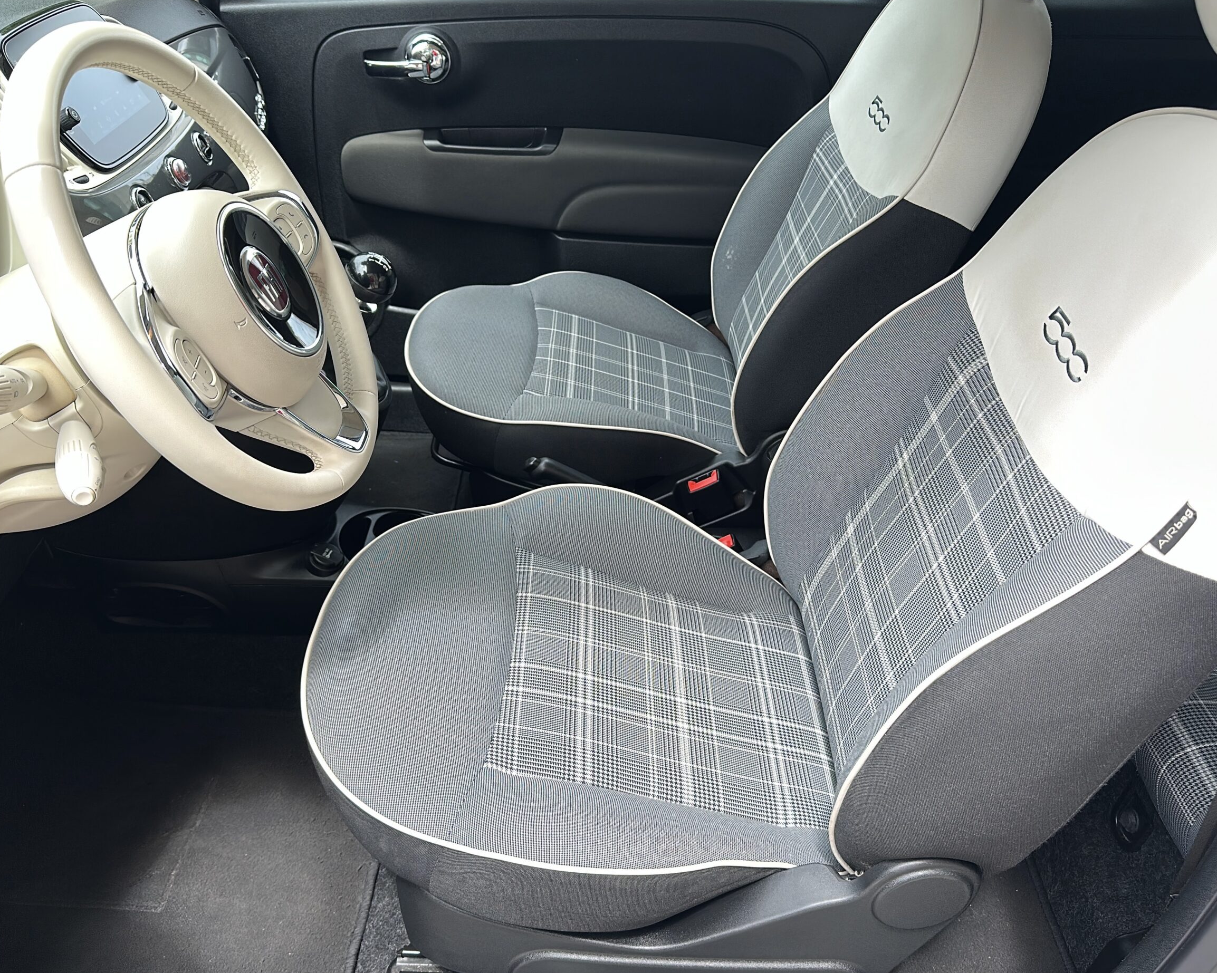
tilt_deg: -35.2
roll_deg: -5.4
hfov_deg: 65.9
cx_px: 654
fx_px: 936
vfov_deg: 54.9
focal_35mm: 26
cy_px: 483
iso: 57
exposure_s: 1/631
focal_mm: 6.86
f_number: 1.78
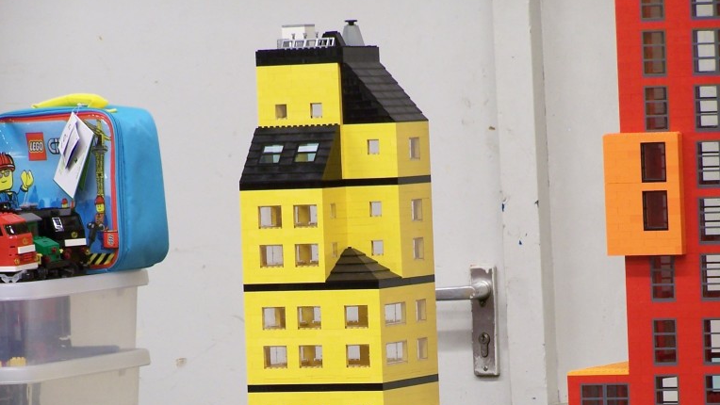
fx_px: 5270
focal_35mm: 276
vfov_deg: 4.4
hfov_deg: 7.8
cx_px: 360
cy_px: 447
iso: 80
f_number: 3.2
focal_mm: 31.3
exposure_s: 1/3
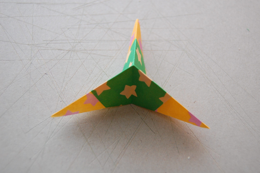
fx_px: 336
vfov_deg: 28.9
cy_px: 86
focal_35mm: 46
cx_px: 130
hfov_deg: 42.4
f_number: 4.5
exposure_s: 1/30
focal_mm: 31
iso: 640
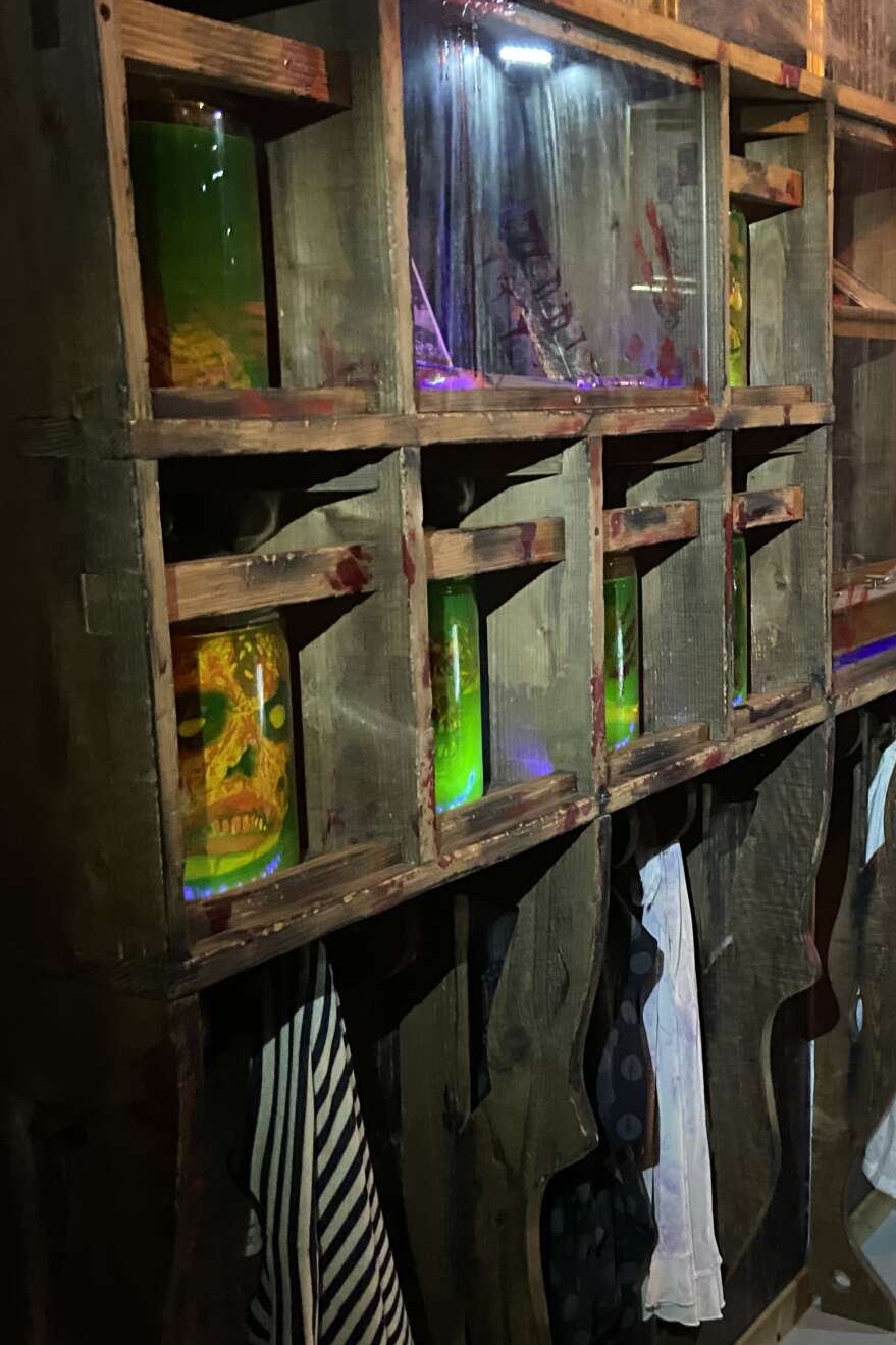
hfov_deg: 30.8
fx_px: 1568
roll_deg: +0.6
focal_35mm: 42
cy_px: 689
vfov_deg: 46.4
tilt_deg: -10.0
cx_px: 767
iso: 1000
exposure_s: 1/27
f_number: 1.8
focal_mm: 4.25
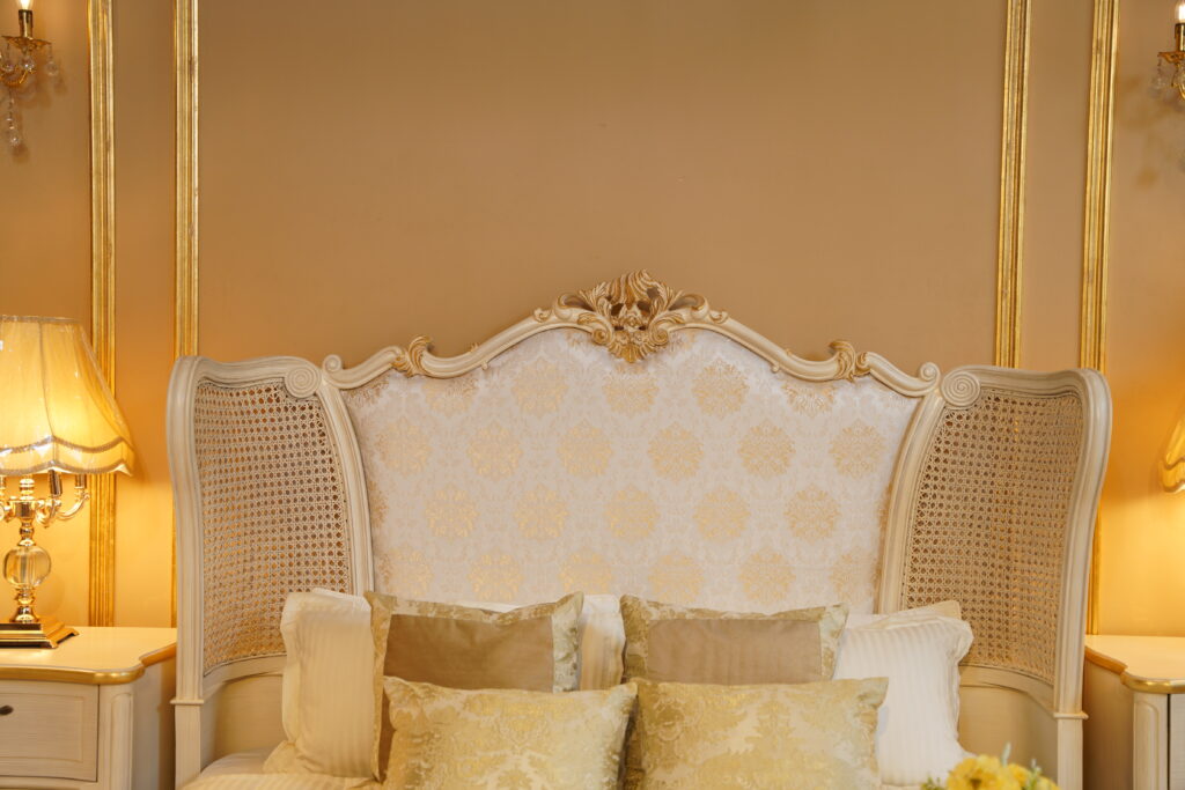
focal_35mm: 51
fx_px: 1669
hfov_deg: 39.1
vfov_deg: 26.6
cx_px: 592
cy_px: 395
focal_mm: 50.7
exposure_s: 1/160
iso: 200
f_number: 2.8
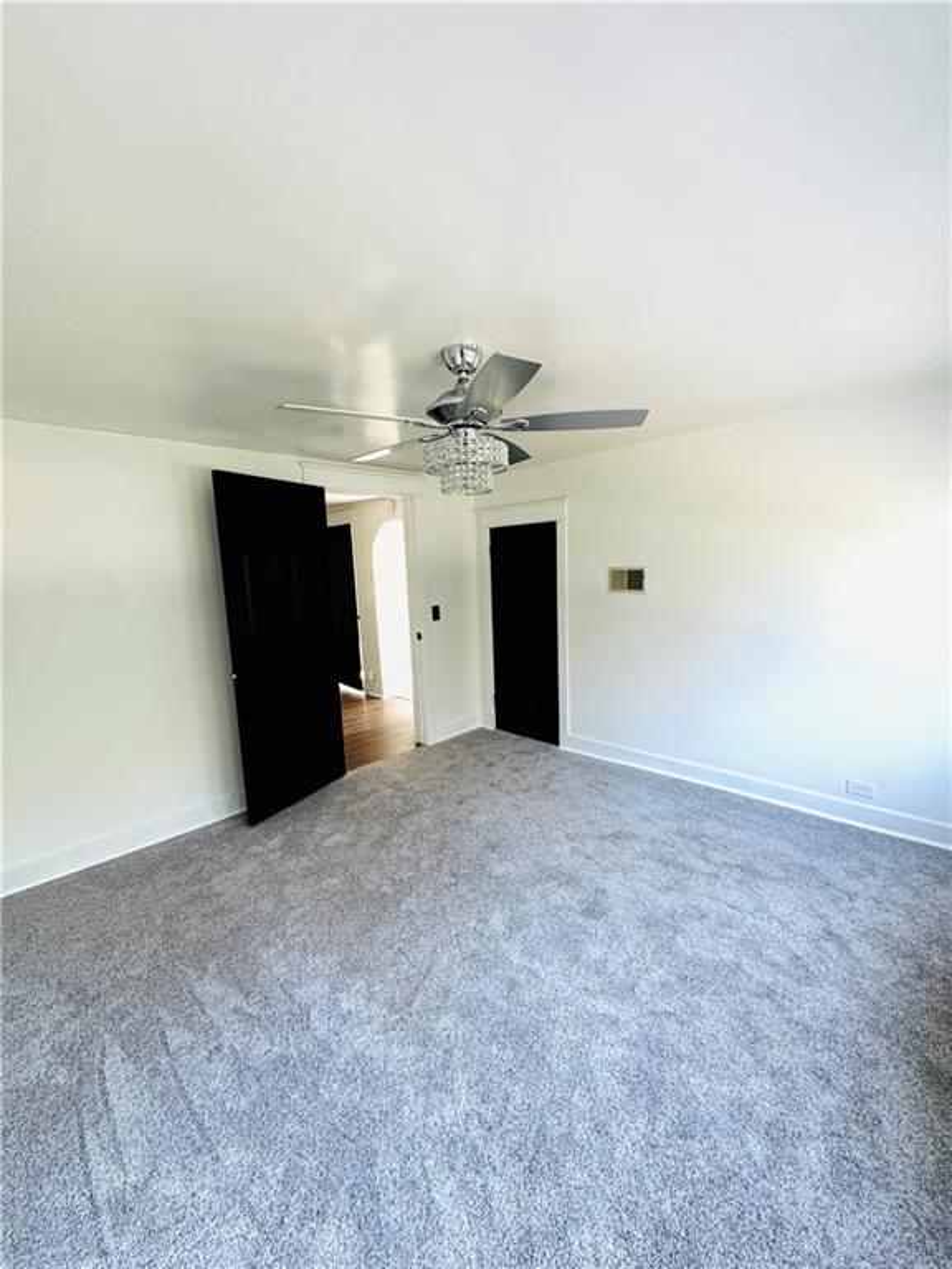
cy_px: 634
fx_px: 513
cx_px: 476
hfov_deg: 85.7
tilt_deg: -7.0
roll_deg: +3.1
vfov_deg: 102.1
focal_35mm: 14
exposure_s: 1/99
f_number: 2.2
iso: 160
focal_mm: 2.22
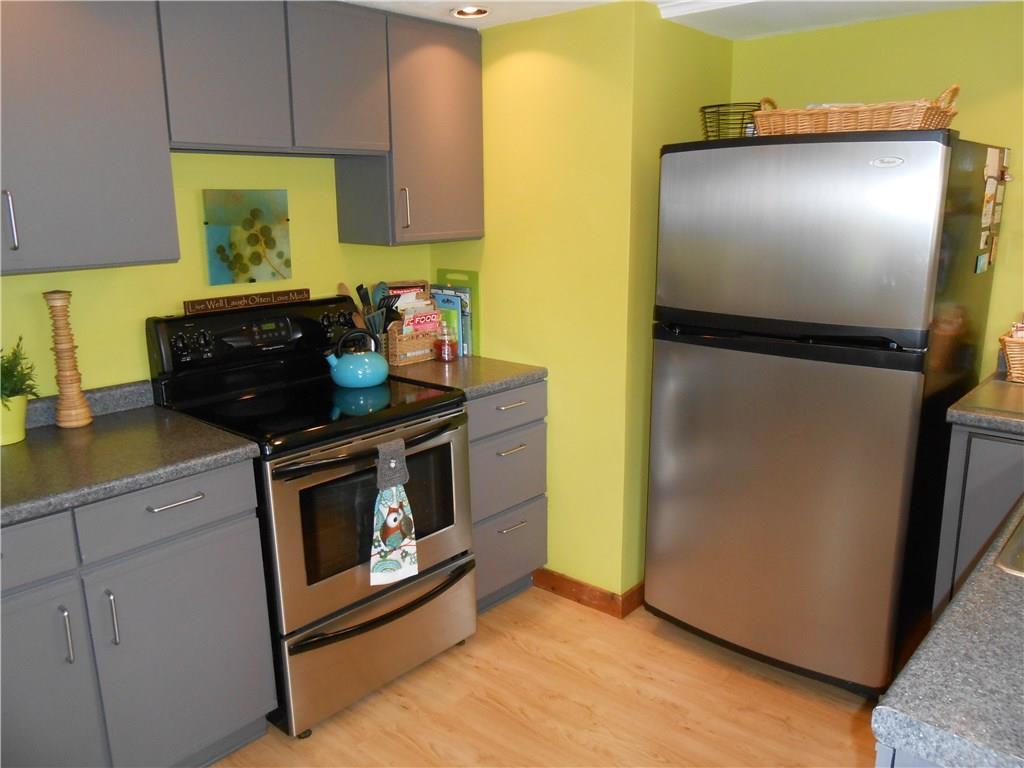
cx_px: 512
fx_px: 769
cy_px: 384
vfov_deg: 53.1
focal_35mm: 26
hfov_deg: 67.3
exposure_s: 1/25
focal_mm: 4.6
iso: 320
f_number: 3.5
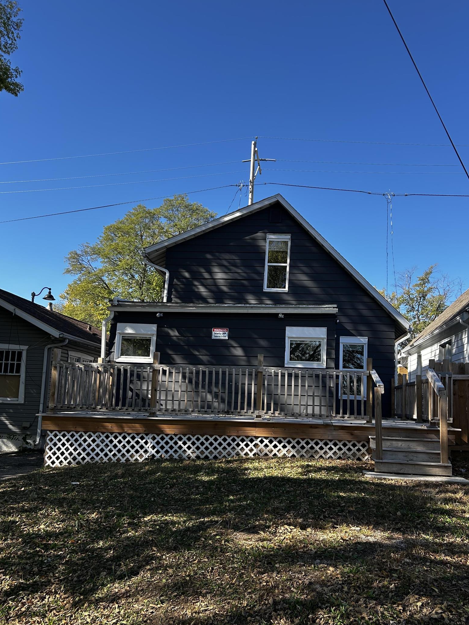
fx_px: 524
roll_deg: -1.6
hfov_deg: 48.2
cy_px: 337
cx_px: 255
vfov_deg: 61.6
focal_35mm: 29
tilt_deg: +8.6
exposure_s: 1/1361
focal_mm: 5.7
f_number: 1.5
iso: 50
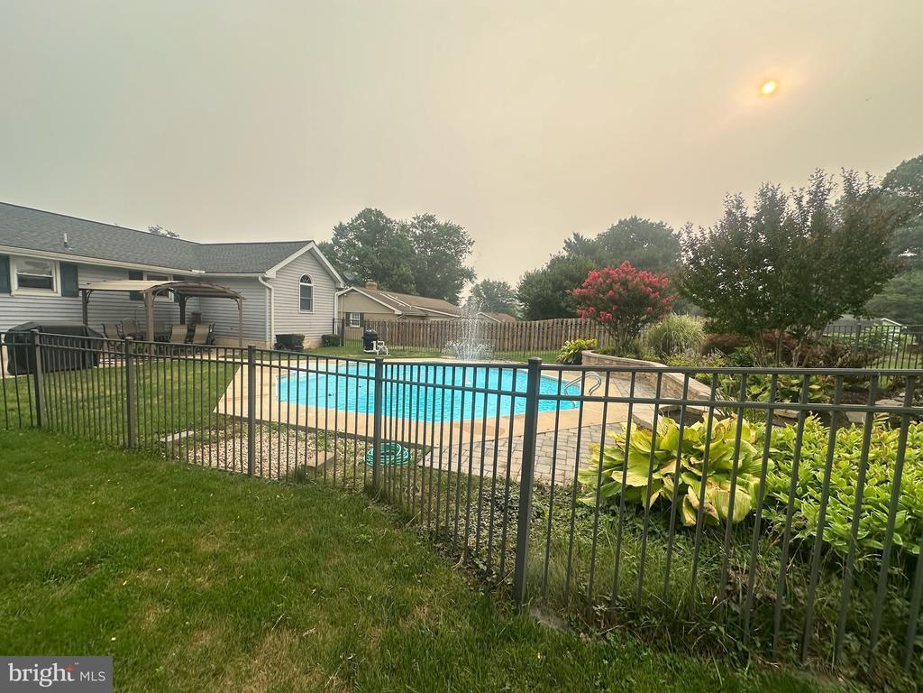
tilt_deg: -3.0
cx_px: 462
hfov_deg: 102.1
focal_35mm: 14
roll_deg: -2.6
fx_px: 373
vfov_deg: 85.7
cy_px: 346
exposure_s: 1/606
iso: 40
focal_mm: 2.22
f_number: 2.2
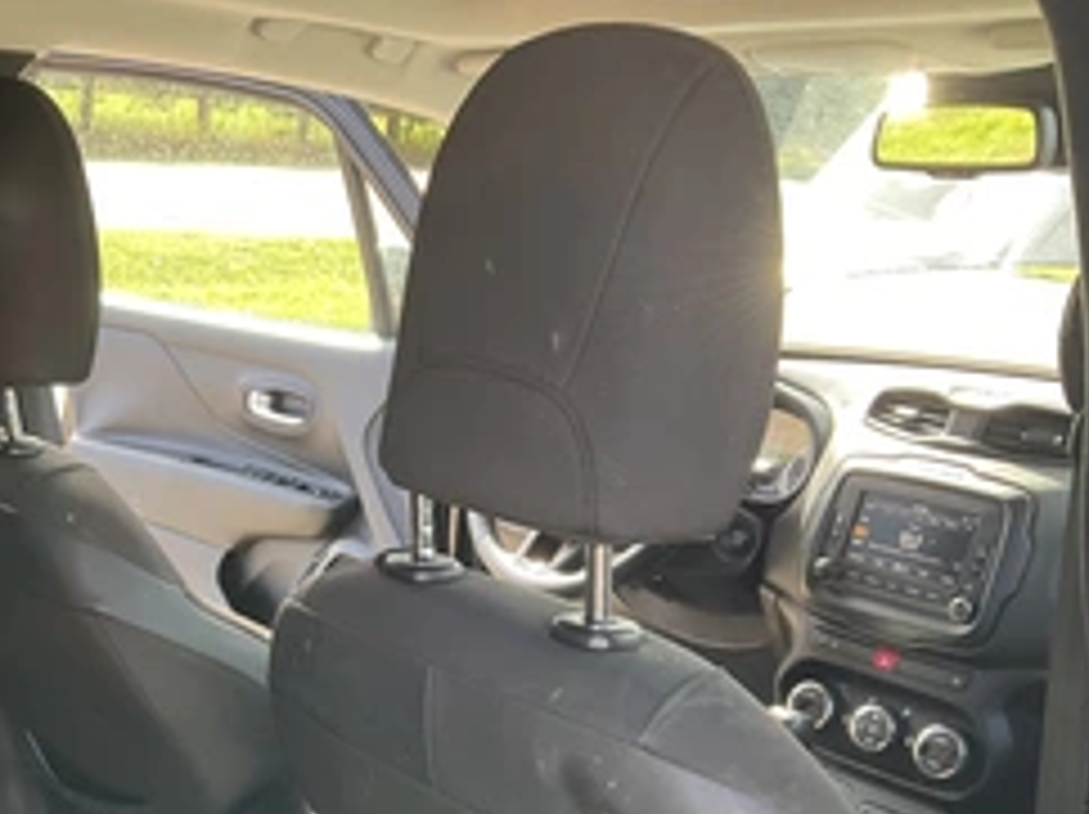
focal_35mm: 48
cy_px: 661
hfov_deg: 38.8
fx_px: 1509
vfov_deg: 29.5
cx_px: 288
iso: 50
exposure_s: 1/122
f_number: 1.8
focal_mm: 3
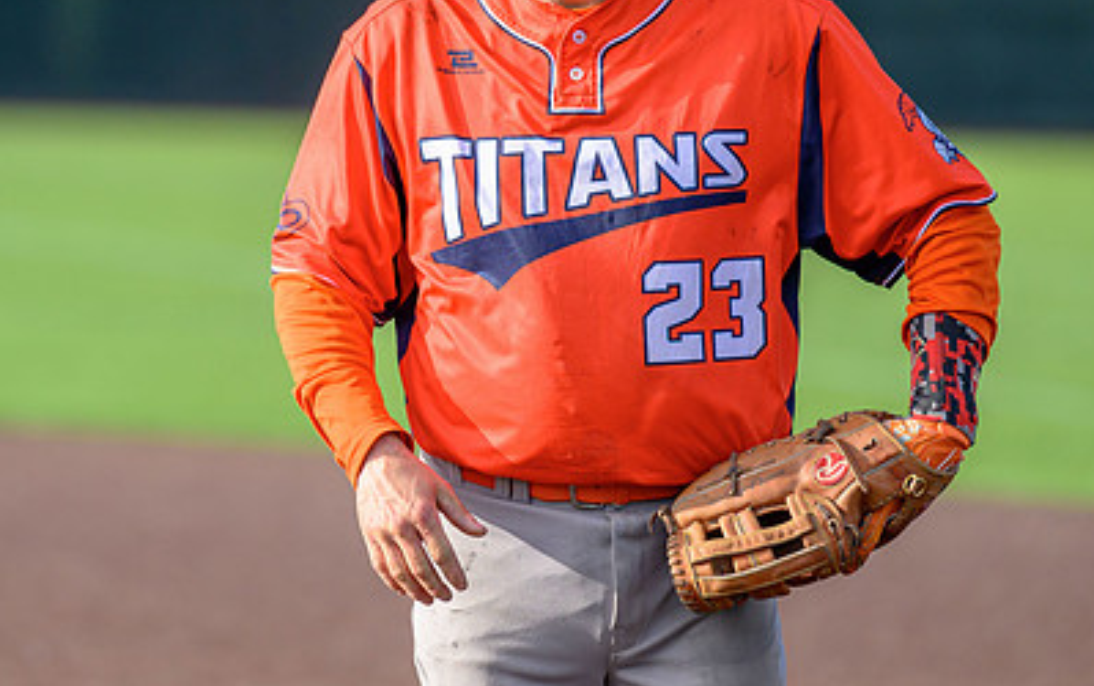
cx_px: 335
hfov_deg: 4.8
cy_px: 58
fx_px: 13009
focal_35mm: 436
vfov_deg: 3.0
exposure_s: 1/2000
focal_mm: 200
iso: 280
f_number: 2.8
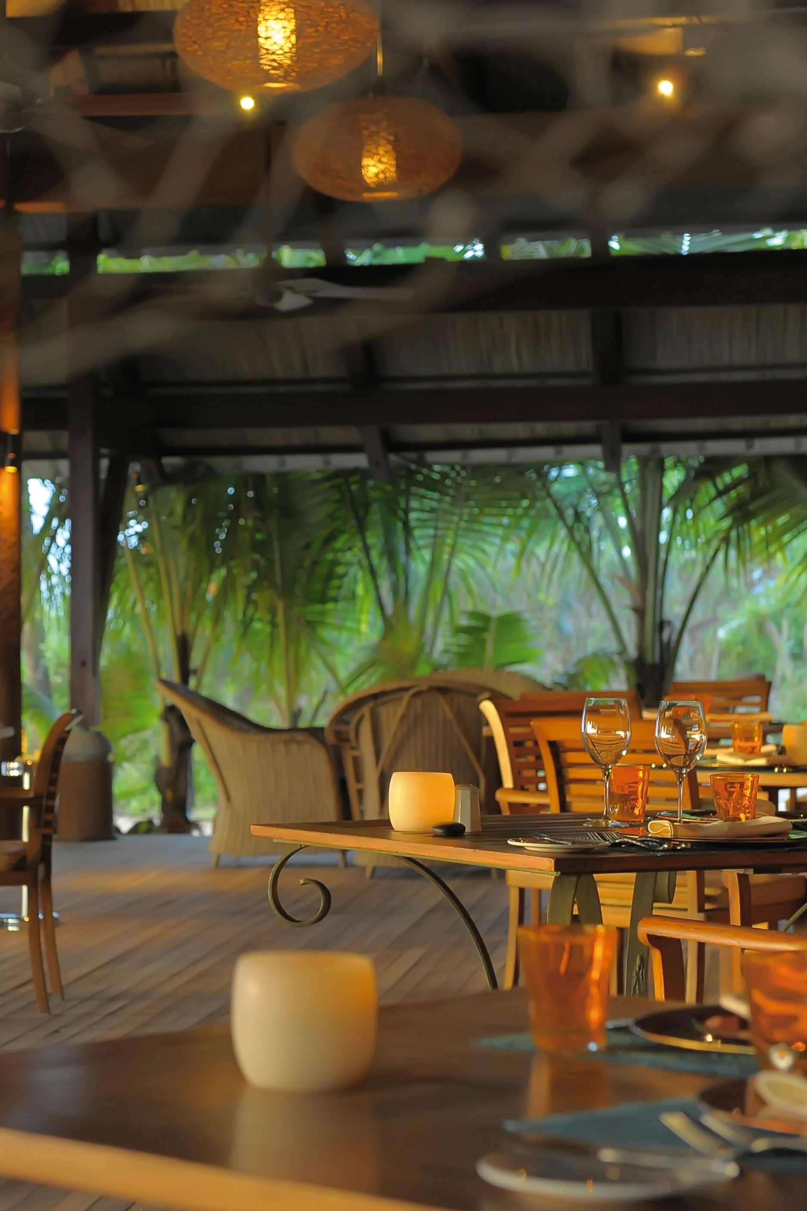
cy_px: 609
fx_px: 3161
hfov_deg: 14.5
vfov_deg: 21.7
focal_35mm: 94
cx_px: 189
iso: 2000
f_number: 4
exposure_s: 1/100
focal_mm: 62
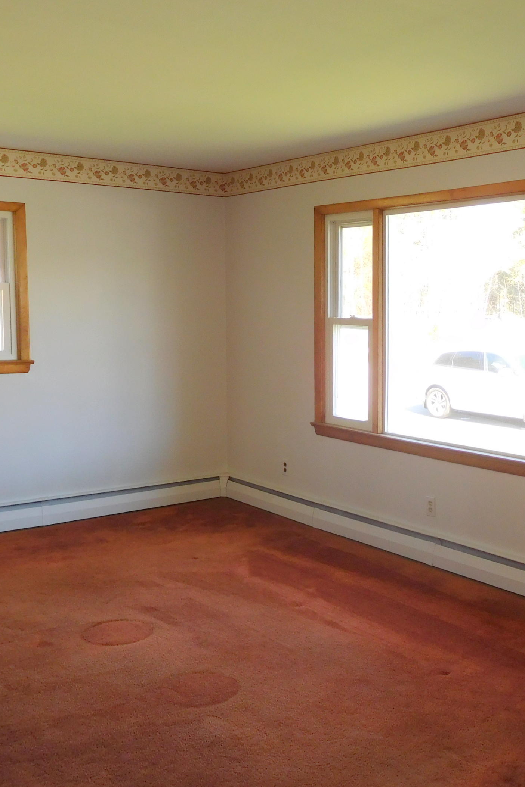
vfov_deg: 51.9
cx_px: 366
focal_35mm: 37
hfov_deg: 35.4
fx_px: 809
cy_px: 371
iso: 125
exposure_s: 1/50
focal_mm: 4.5
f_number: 3.4
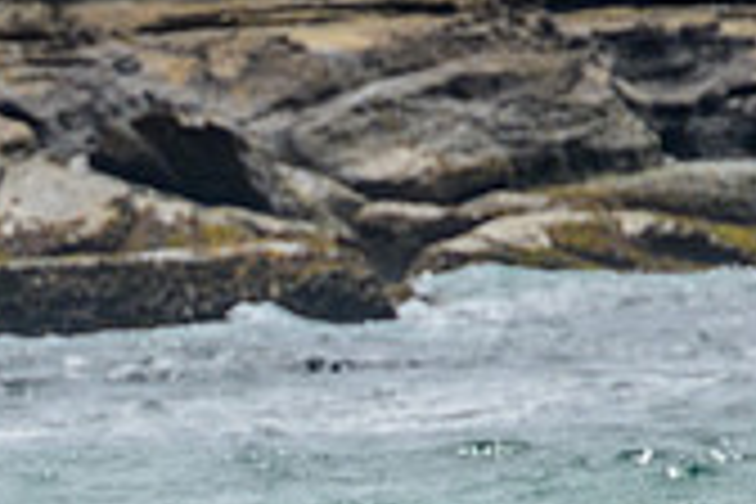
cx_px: -22
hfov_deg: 0.7
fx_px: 58123
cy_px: 677
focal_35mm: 2768
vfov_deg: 0.5
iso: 720
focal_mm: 800
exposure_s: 1/2000
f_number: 11
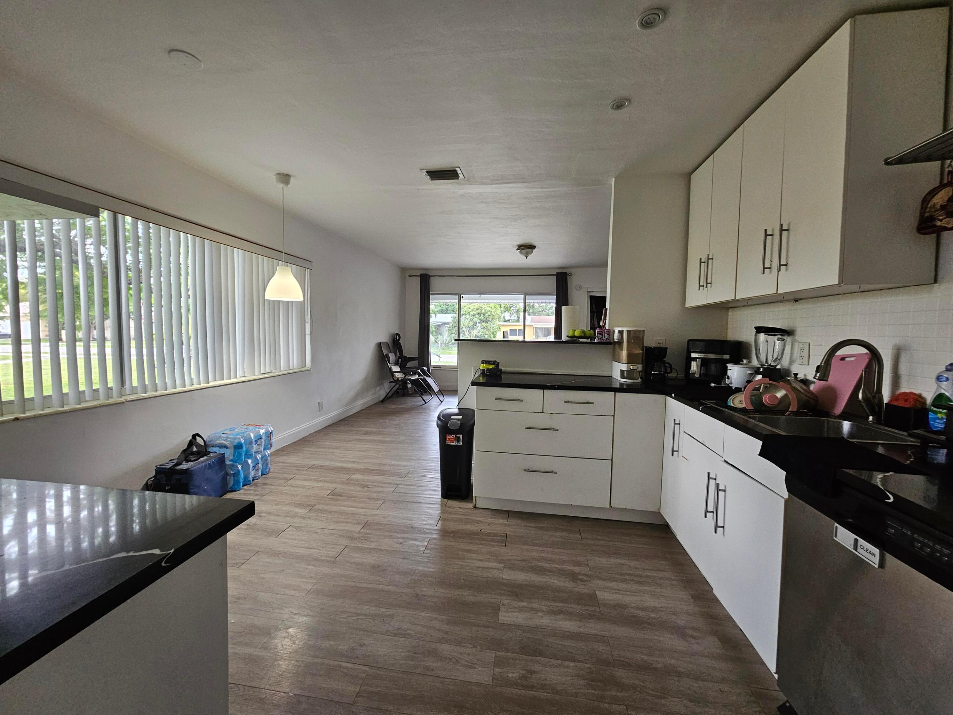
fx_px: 358
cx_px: 476
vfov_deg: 89.9
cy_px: 358
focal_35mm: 13
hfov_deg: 106.2
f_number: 2.2
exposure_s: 1/77.4
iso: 250
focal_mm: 2.2
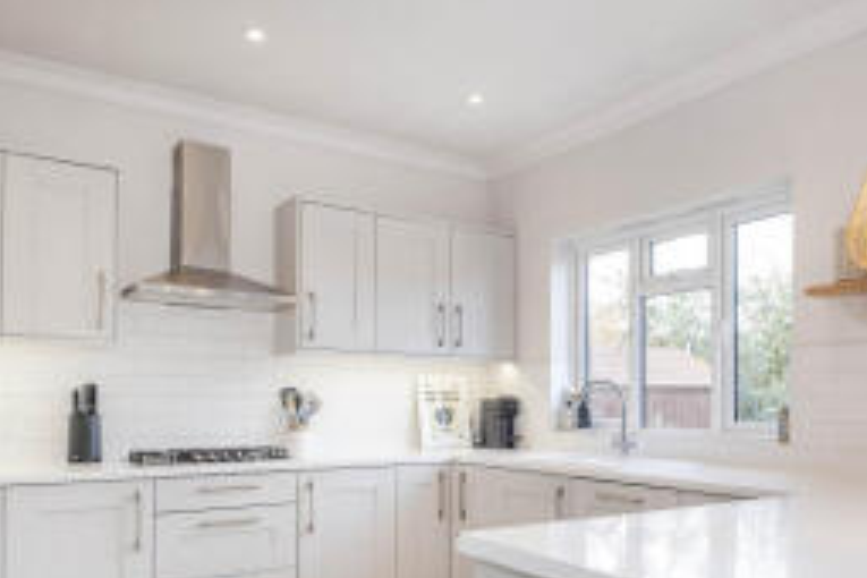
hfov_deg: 64.7
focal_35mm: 28
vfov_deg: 44.5
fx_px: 674
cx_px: 534
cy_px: 450
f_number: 6.4
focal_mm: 10
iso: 500
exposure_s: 1/40
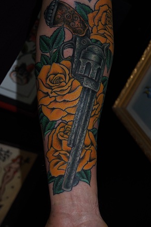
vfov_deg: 24.8
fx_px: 517
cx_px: 78
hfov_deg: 16.6
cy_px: 105
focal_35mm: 82
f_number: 5.6
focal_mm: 50
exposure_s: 1/60
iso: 400
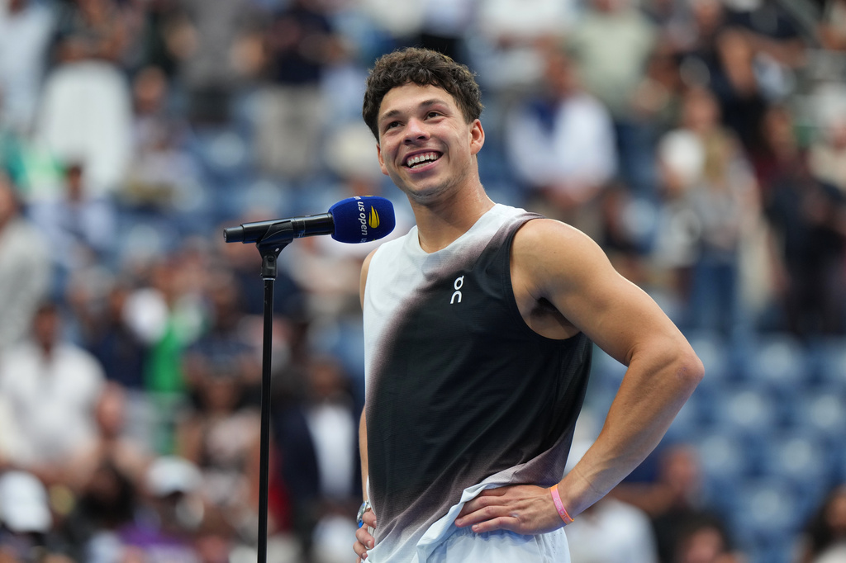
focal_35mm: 300
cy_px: 282
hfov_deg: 6.9
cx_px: 423
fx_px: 7047
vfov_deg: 4.6
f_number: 3.5
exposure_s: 1/800
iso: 2000
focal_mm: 300
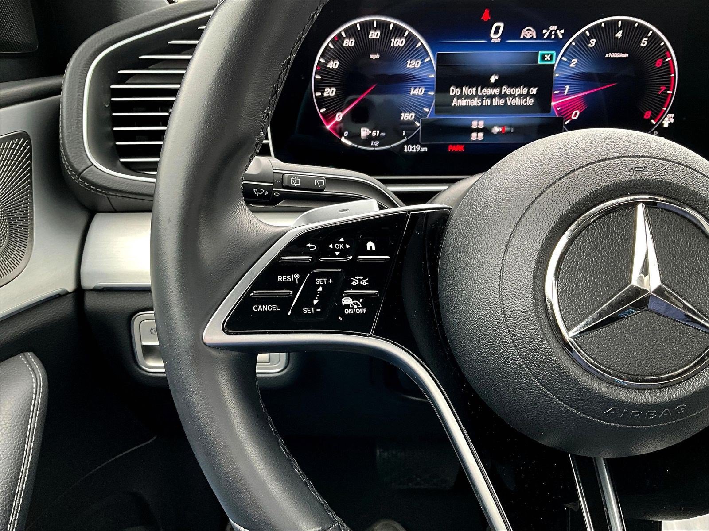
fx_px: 594
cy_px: 266
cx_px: 354
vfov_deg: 48.2
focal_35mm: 29
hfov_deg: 61.7
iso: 64
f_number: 1.8
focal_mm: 3
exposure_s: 1/88
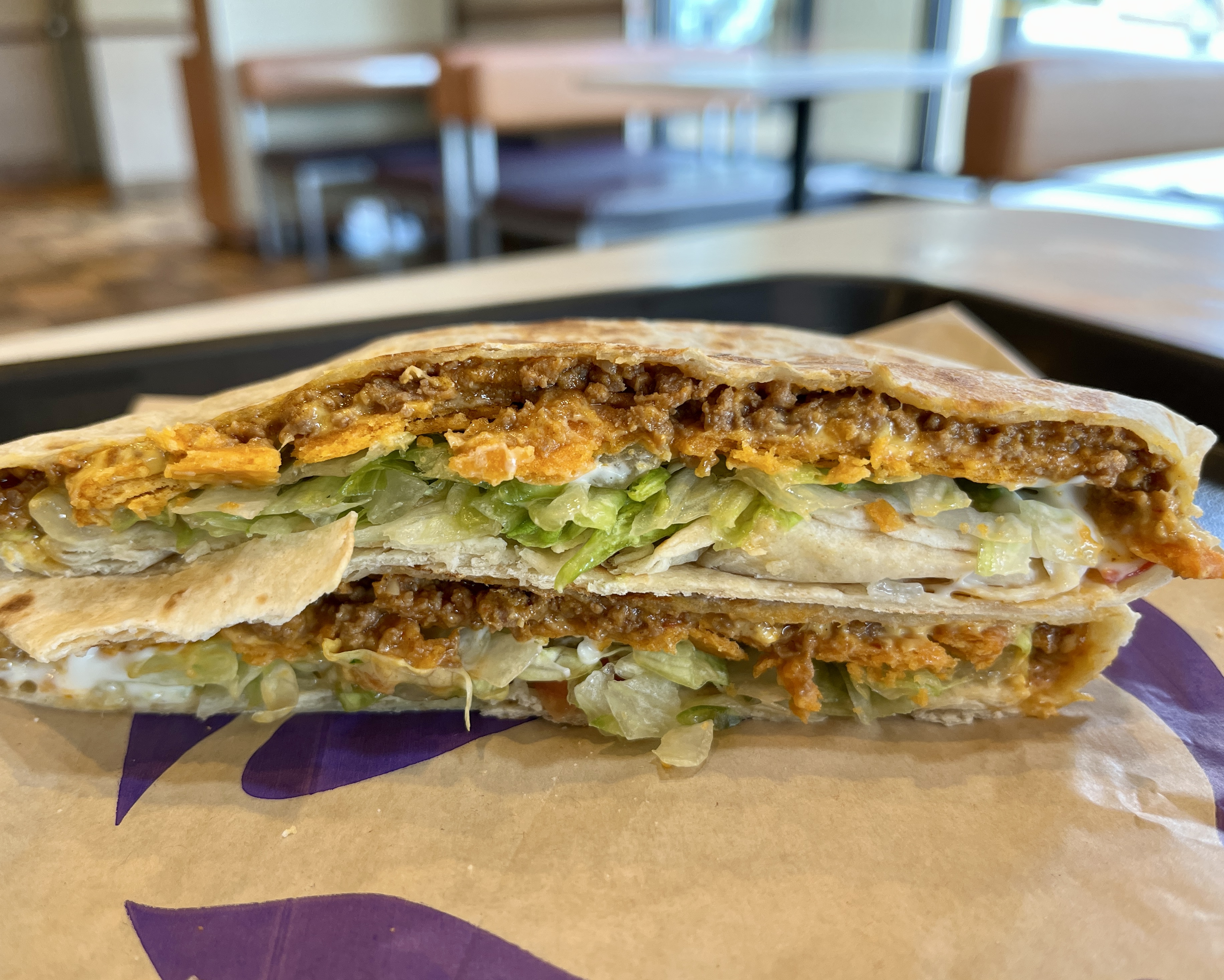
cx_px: 567
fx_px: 1014
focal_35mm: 28
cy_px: 505
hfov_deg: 62.1
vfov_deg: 51.5
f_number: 1.6
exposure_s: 1/118
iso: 125
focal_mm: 5.1
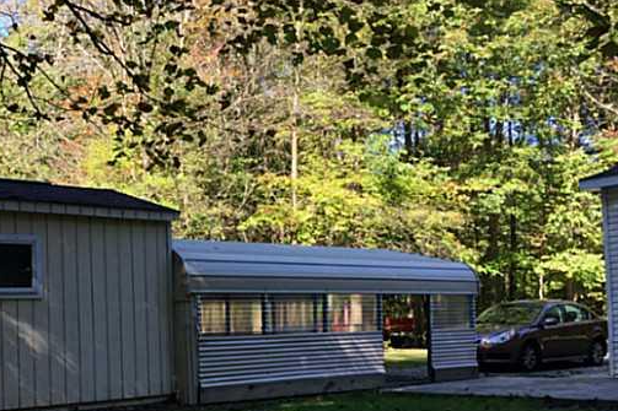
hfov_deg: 40.1
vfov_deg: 27.7
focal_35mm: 48
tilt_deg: +1.5
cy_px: 307
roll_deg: +1.8
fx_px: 824
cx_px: 166
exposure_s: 1/280
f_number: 2.2
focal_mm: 4.15
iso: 32
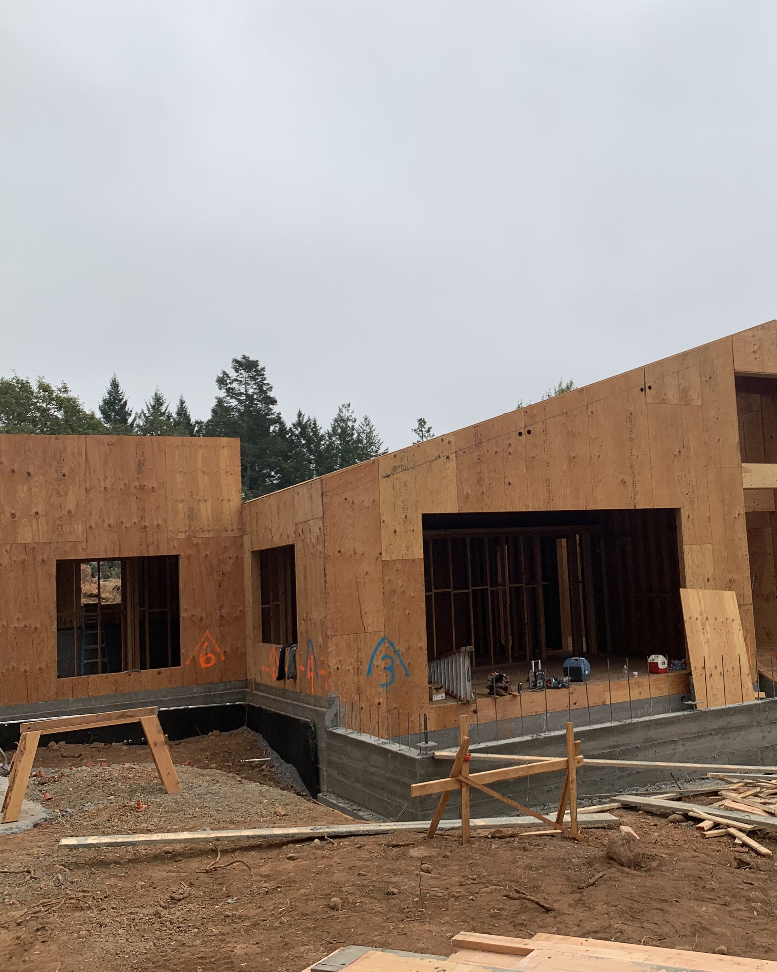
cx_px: 563
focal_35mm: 34
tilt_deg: +6.4
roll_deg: +4.2
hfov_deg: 42.3
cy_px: 485
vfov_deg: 52.8
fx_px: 977
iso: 25
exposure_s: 1/777
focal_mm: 4.25
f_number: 1.8
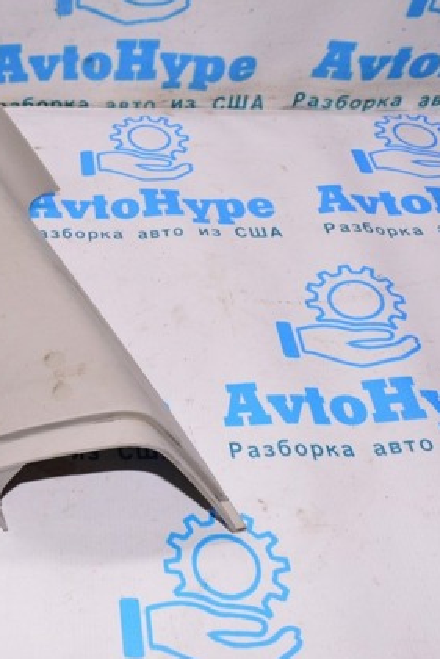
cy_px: 331
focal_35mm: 41
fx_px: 751
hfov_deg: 30.5
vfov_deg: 47.4
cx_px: 8
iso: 1600
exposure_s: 1/160
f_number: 8
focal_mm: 18
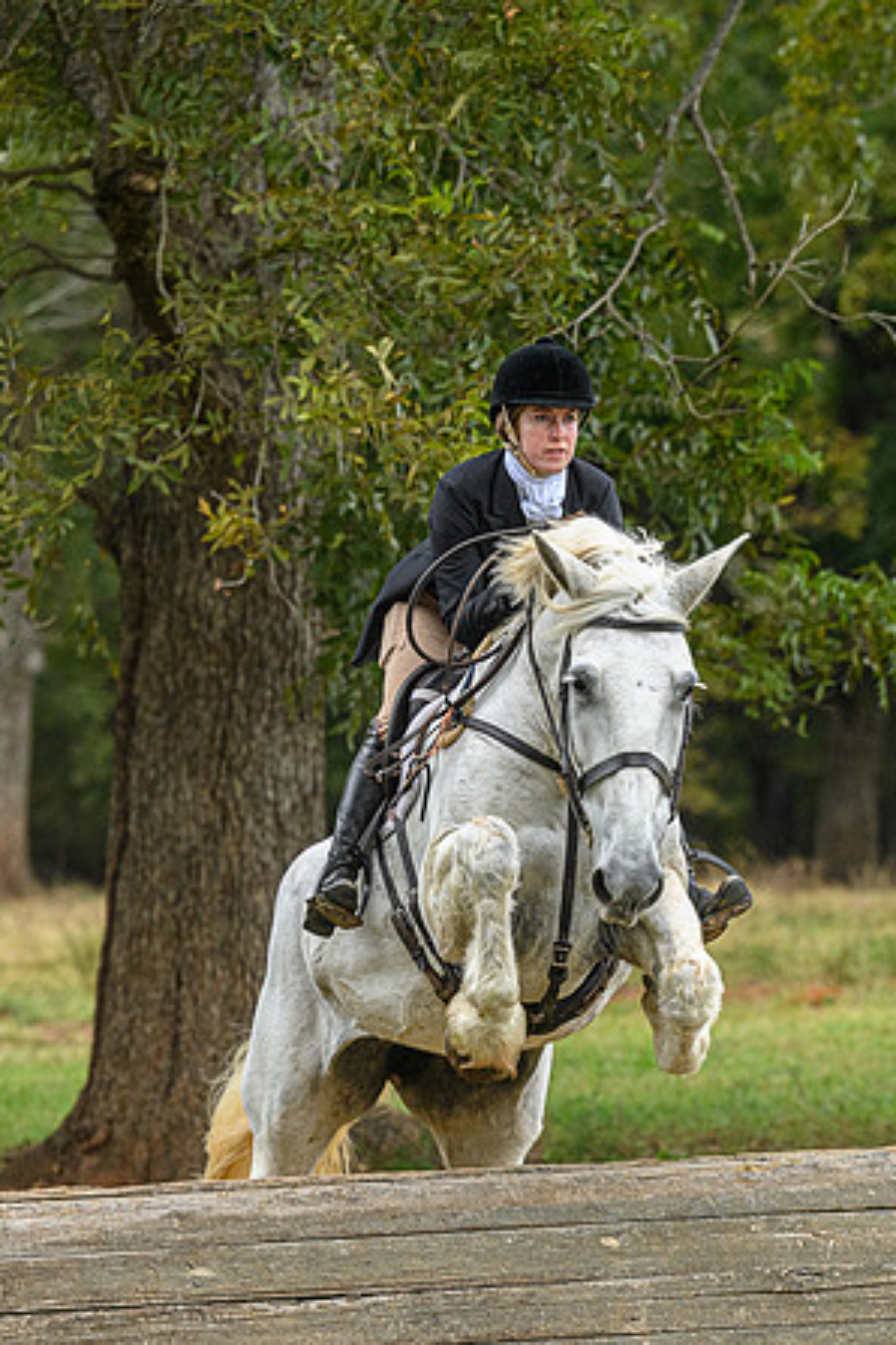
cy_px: 831
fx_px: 9594
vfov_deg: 8.0
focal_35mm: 257
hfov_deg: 5.3
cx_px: 882
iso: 800
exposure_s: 1/640
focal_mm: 135
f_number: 3.5
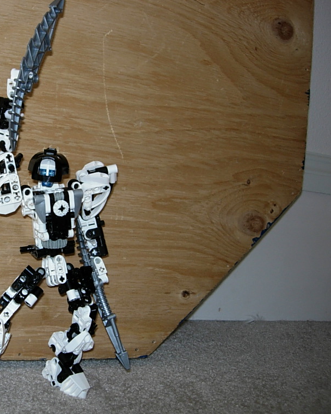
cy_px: 206
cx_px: 54
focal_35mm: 50
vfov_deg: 37.3
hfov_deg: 29.4
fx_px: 612
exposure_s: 1/64
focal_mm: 7.8
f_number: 2.8
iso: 79
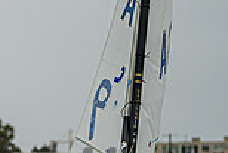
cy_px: 230
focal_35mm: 507
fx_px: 3214
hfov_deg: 4.0
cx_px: -243
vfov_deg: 2.7
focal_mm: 100
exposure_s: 1/3200
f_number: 4.5
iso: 320
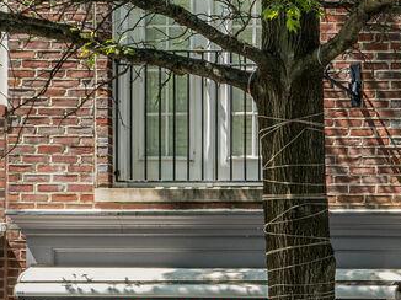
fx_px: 1771
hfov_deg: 10.8
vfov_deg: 9.6
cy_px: 277
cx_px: 1000
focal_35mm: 153
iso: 200
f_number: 9
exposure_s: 1/100
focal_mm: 30
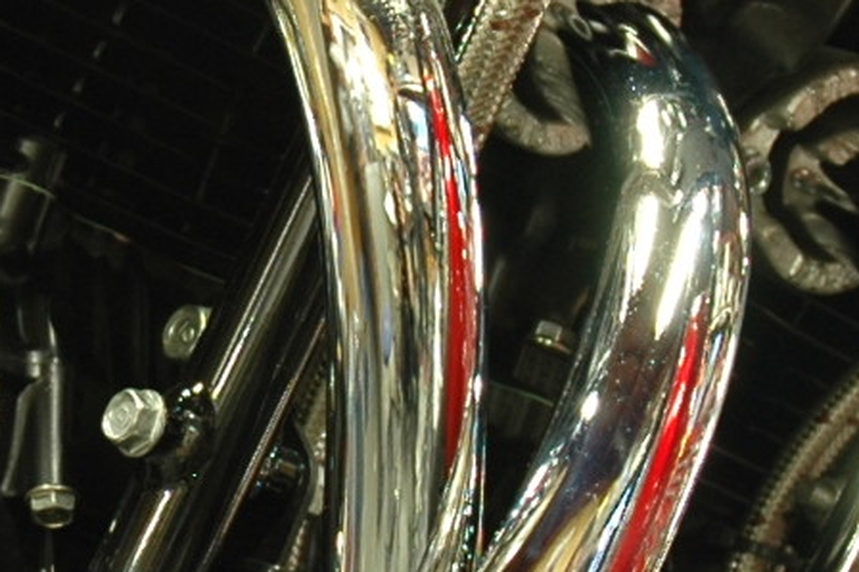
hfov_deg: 11.3
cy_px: 303
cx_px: -38
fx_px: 4292
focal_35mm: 180
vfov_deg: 7.6
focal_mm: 24
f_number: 4.5
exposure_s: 1/1.6
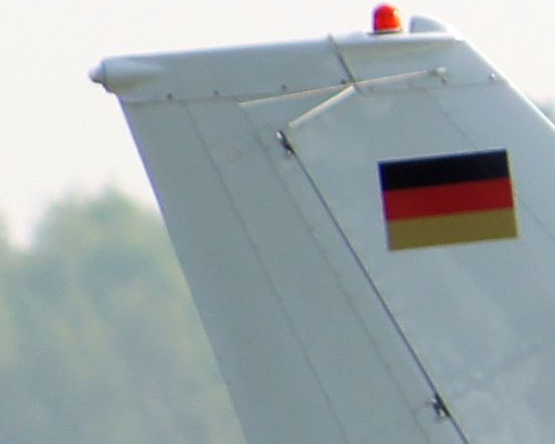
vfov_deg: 0.8
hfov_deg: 1.0
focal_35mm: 2001
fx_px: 32880
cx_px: 2260
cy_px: 573
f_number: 5.6
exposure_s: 1/640
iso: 160
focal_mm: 160
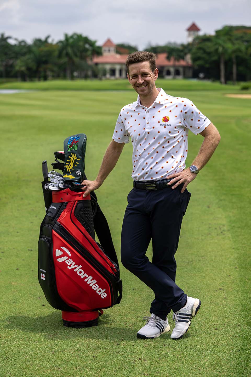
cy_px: 188
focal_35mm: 82
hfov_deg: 16.7
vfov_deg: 24.8
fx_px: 858
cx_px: 126
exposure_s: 1/1000
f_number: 3.5
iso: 125
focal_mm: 82
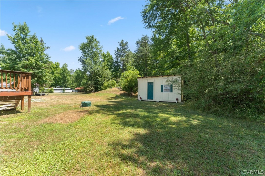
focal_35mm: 14
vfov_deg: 81.2
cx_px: 132
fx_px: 103
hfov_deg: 104.3
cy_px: 88
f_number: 7.1
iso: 1000
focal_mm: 14
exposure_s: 1/2000
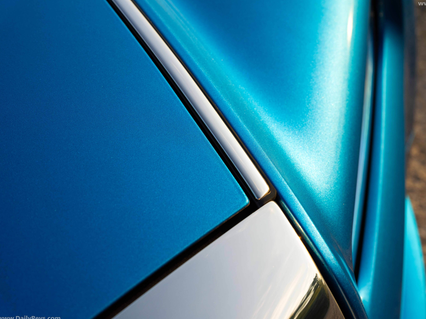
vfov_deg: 26.6
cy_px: 161
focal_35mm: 55
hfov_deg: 34.9
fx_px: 677
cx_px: 239
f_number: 6.3
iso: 400
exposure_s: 1/320
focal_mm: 50
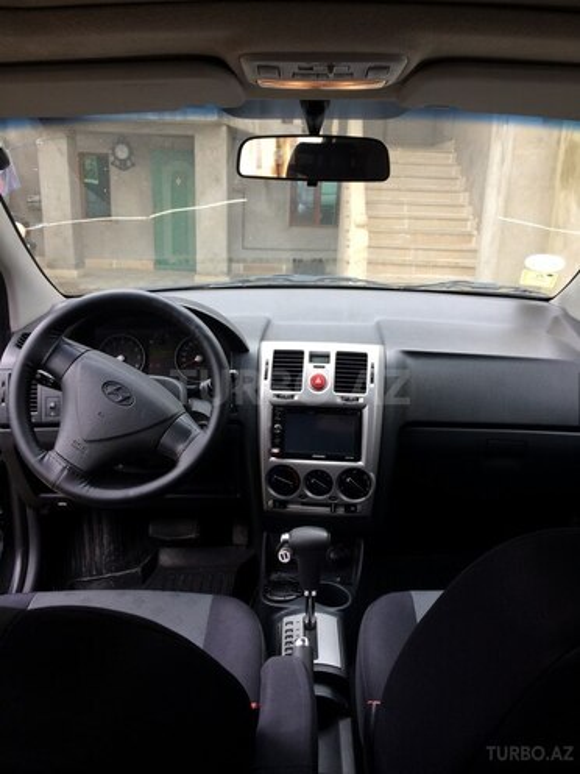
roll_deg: -1.2
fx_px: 648
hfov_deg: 48.2
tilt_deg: -19.0
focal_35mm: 29
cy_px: 387
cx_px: 290
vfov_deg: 61.7
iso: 32
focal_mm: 4.15
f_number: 2.2
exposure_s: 1/112
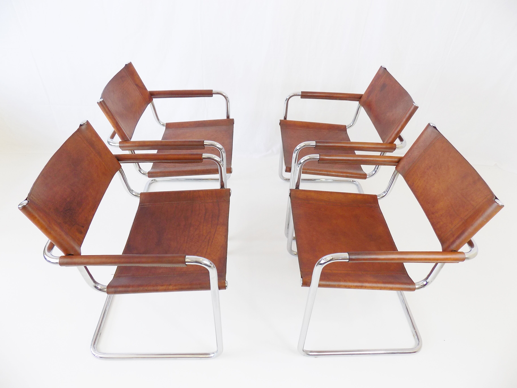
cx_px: 258
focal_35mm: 23
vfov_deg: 58.9
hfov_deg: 73.9
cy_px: 194
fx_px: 344
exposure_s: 1/40
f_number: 3.1
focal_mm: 4
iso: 80
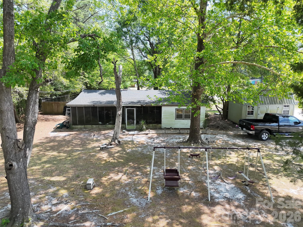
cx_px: 152
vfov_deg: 56.8
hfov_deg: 71.6
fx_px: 210
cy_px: 114
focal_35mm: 24
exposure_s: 1/1500
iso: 220
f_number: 1.7
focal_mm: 6.72
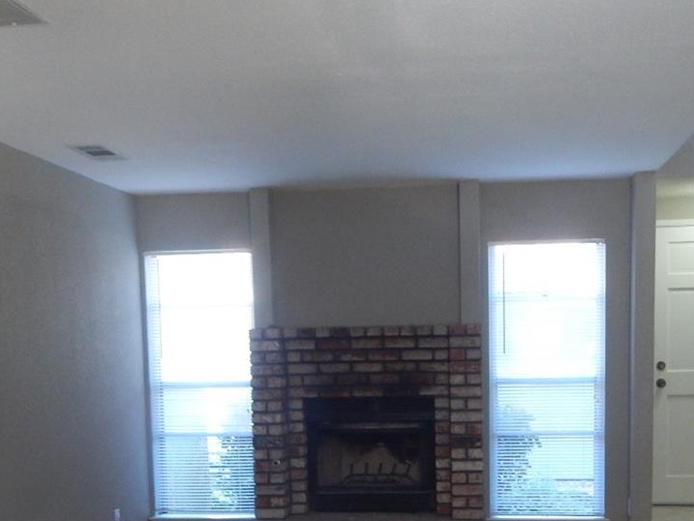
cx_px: 377
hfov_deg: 41.2
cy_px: 437
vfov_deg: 30.5
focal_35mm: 46
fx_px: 922
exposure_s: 1/30
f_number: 3
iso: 360
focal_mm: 4
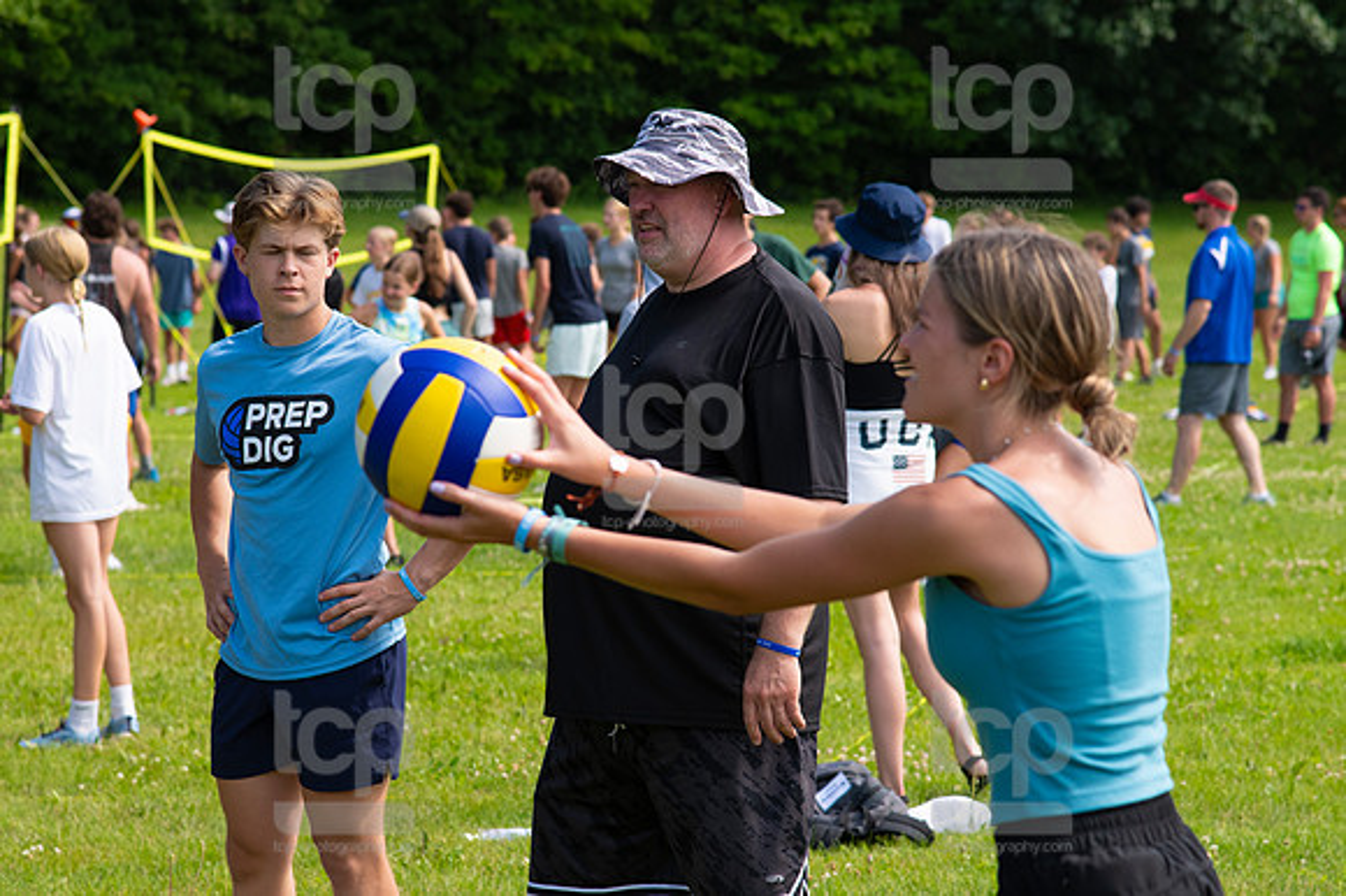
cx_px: 673
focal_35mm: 147
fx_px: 5493
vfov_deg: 9.3
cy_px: 448
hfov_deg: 14.0
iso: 250
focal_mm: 98
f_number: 5.6
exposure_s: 1/800
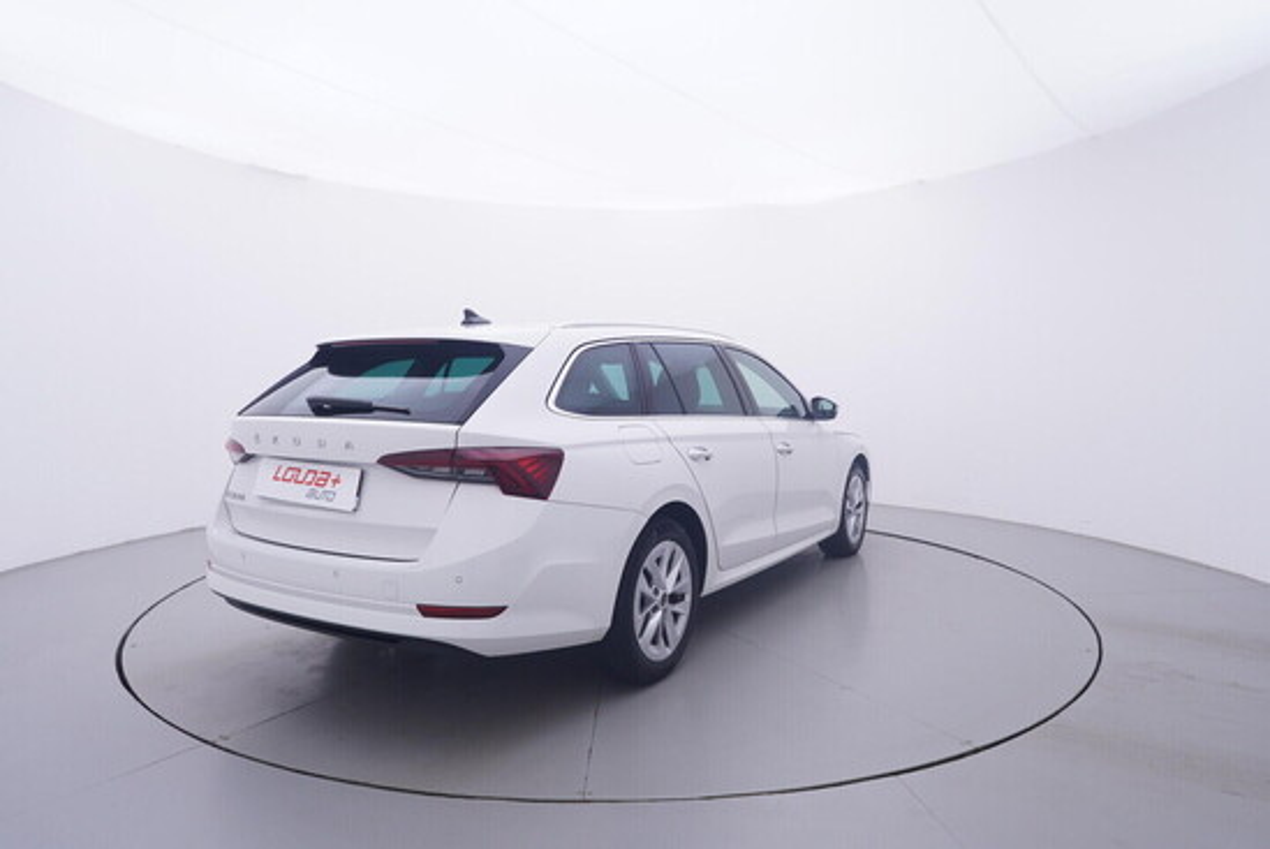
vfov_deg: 56.2
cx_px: 635
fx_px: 794
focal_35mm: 22
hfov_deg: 77.3
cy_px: 424
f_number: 5
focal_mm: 15
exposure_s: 1/80
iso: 200
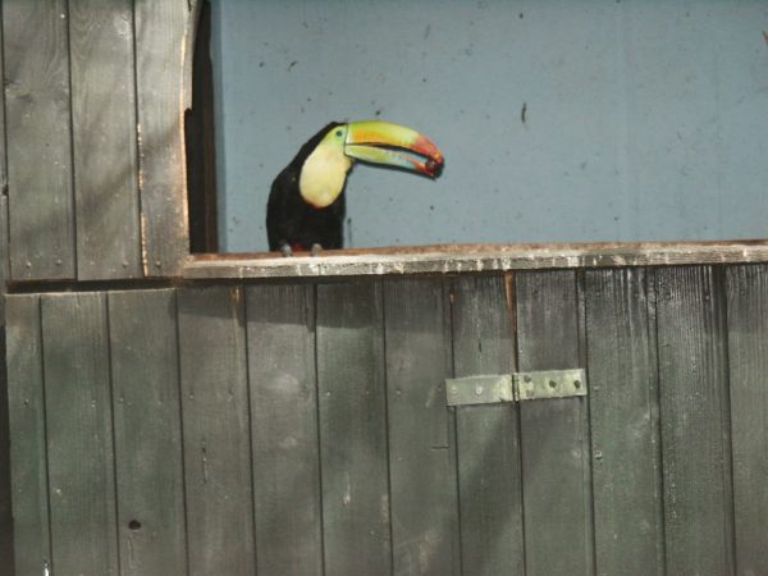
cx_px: 384
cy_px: 288
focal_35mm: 131
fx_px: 2906
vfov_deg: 11.3
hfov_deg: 15.1
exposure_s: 1/125
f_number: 3.6
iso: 200
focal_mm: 26.62
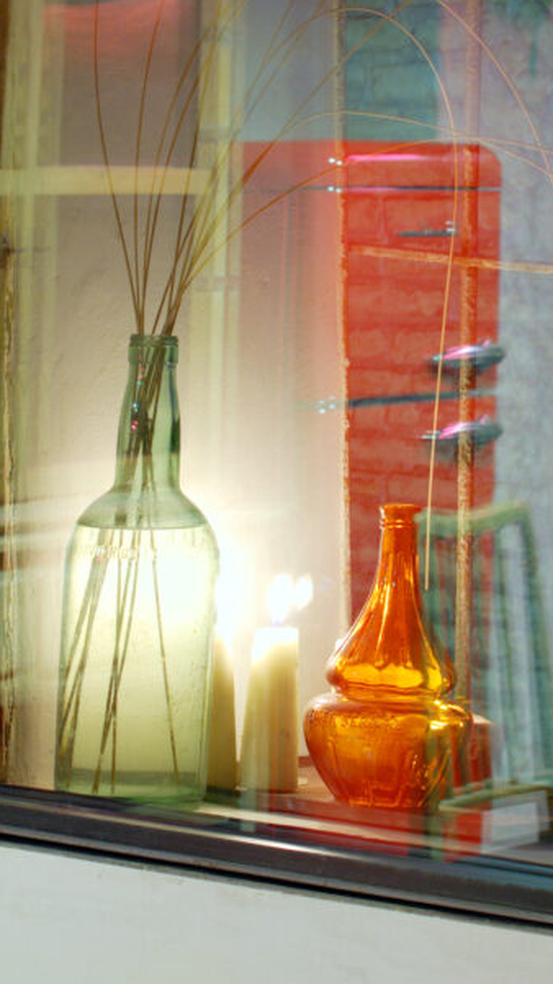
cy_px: 270
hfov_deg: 9.0
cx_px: 320
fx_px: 3494
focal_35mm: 134
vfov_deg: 16.0
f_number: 8
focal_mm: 50
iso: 100
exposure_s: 4
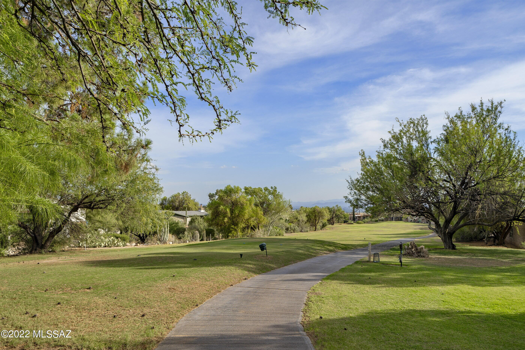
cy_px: 175
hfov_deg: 73.8
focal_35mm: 24
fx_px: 350
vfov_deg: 53.1
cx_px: 262
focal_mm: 24
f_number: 9
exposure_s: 1/160
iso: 100
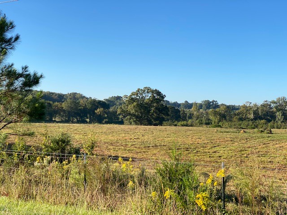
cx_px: 144
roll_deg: -2.3
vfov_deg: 28.0
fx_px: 431
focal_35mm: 52
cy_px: 108
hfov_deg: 36.8
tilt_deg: -0.1
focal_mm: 6
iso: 20
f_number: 2
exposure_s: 1/922
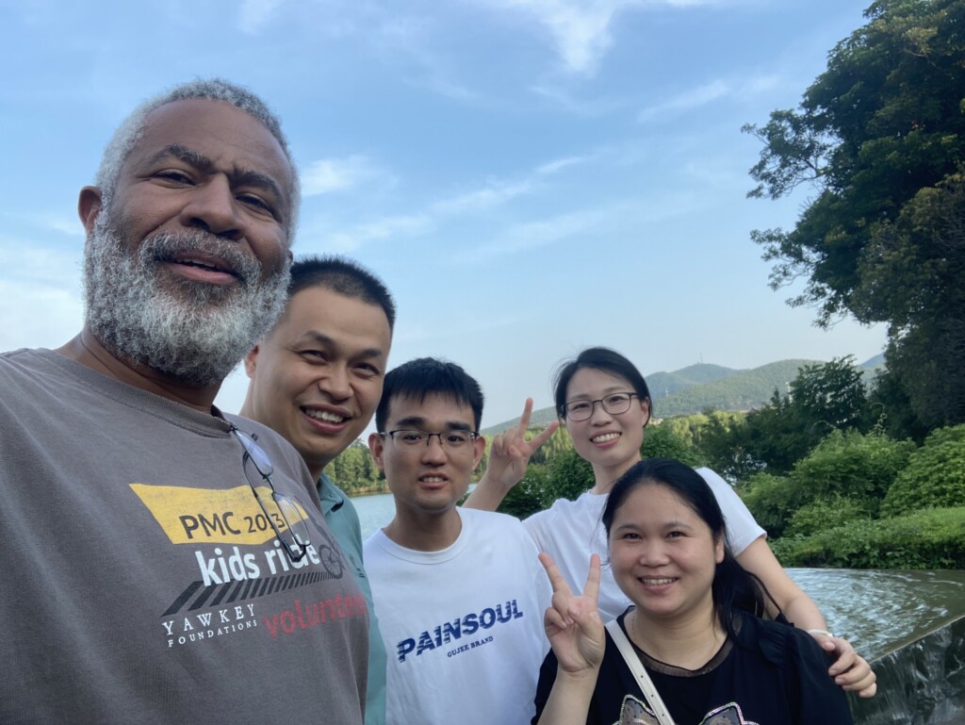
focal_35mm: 32
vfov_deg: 44.2
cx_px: 482
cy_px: 362
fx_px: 892
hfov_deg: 56.8
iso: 20
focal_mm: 2.87
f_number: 2.2
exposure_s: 1/121
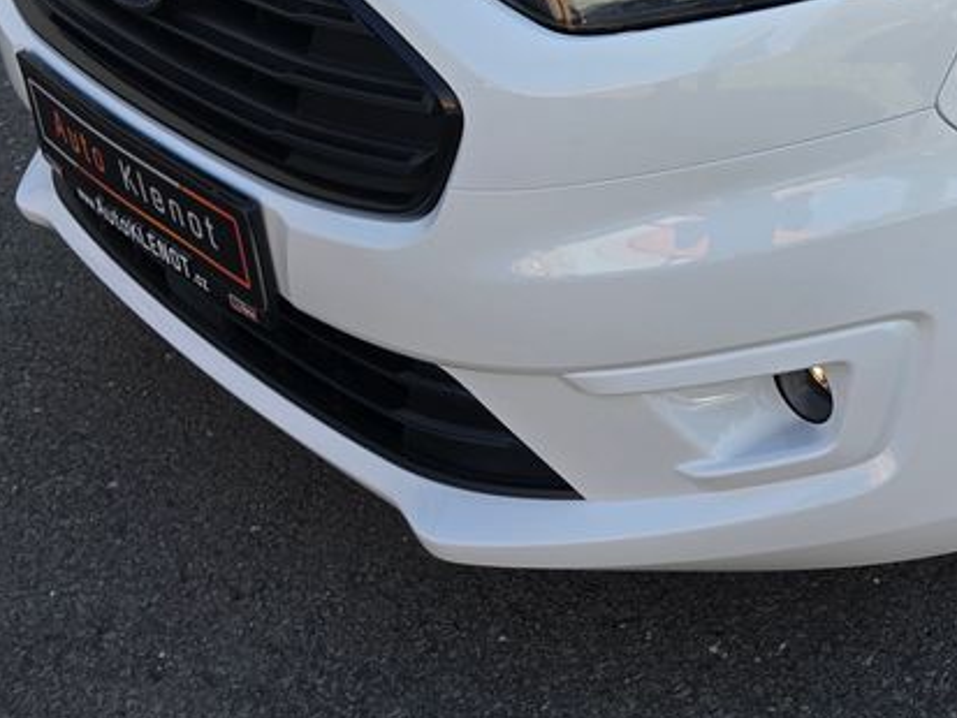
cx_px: 957
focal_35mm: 57
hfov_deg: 31.3
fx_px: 1576
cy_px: -160
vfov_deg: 23.3
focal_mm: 6.3
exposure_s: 1/263
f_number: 1.7
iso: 12
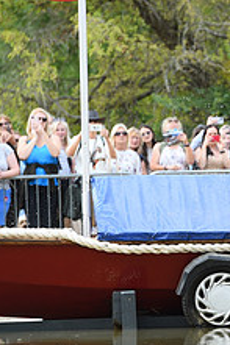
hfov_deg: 2.6
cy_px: 189
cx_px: 396
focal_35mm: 525
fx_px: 5039
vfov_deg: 3.9
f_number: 5.6
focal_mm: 200
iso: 900
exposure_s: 1/1250
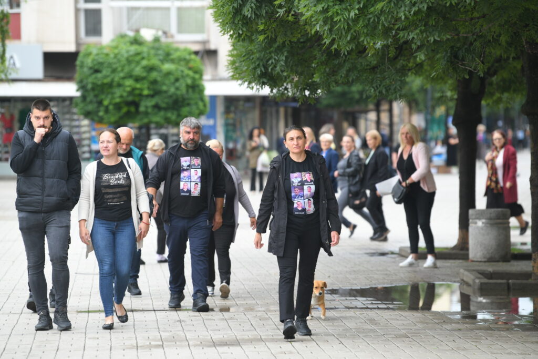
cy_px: 180
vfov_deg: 6.9
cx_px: 269
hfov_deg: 10.3
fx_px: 2989
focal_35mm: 200
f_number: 4
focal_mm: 200
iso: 200
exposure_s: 1/250
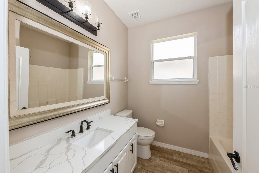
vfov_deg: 81.2
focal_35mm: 14
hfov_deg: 104.3
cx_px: 130
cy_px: 86
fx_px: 101
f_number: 11
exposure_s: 1/4
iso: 100
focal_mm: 14
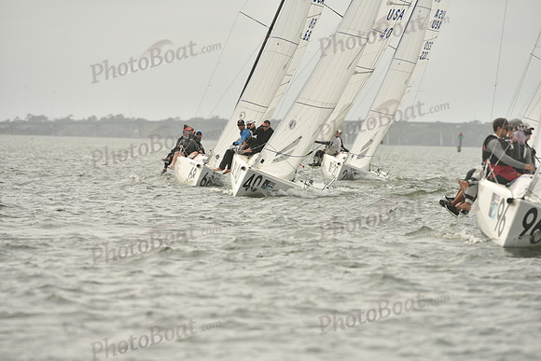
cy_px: 180
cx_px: 270
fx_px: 4509
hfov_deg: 6.9
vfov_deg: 4.6
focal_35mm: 300
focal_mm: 300
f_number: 7.1
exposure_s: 1/1250
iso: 320
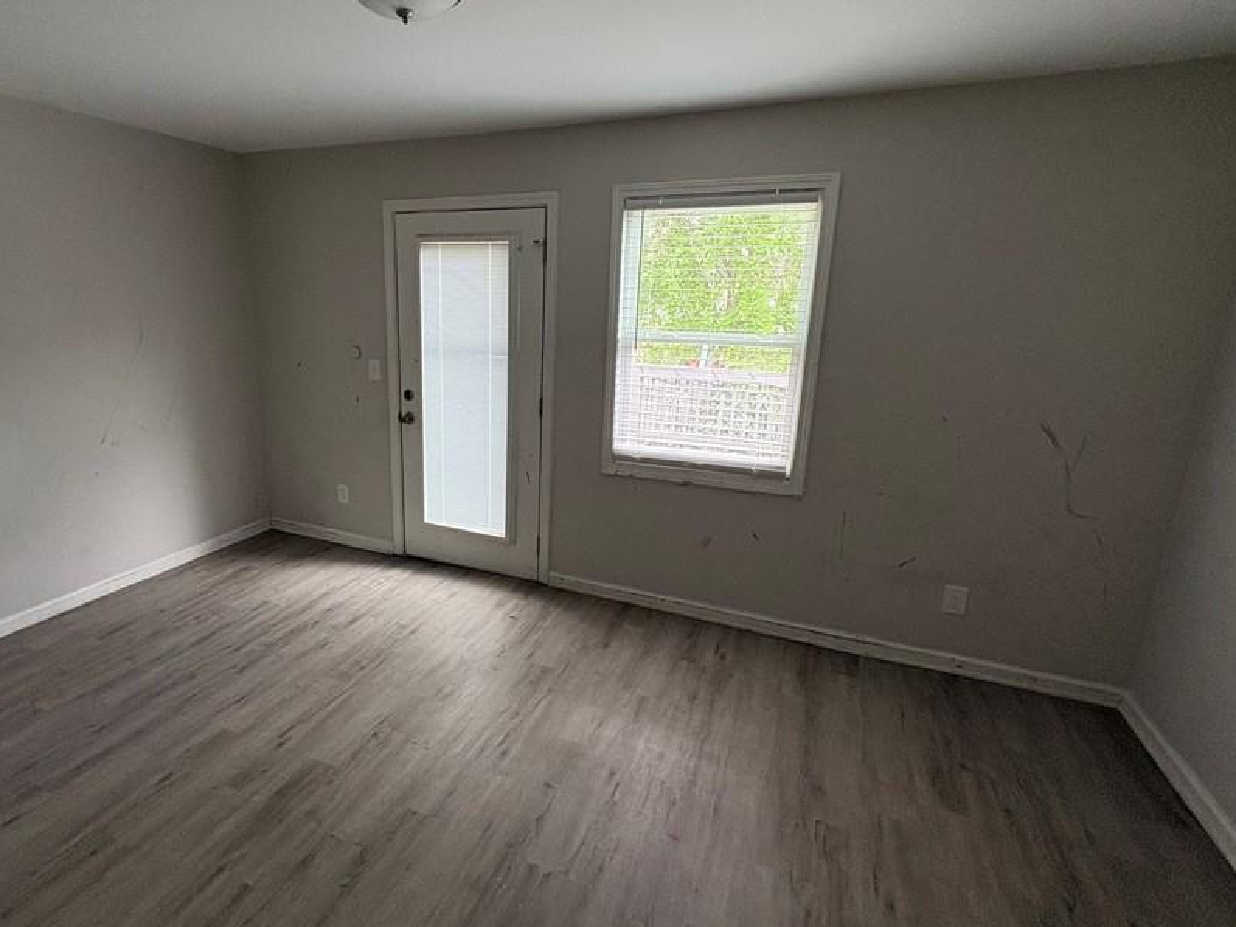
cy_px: 447
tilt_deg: -12.6
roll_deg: -2.6
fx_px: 643
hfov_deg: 87.2
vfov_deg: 71.6
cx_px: 533
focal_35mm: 18
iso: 200
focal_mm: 2.22
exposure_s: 1/99
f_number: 2.2
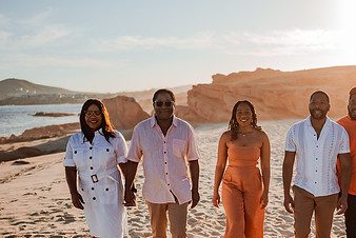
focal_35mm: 60
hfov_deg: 33.2
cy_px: 173
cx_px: 230
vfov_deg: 22.5
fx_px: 594
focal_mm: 35
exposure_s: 1/5000
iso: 80
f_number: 1.8
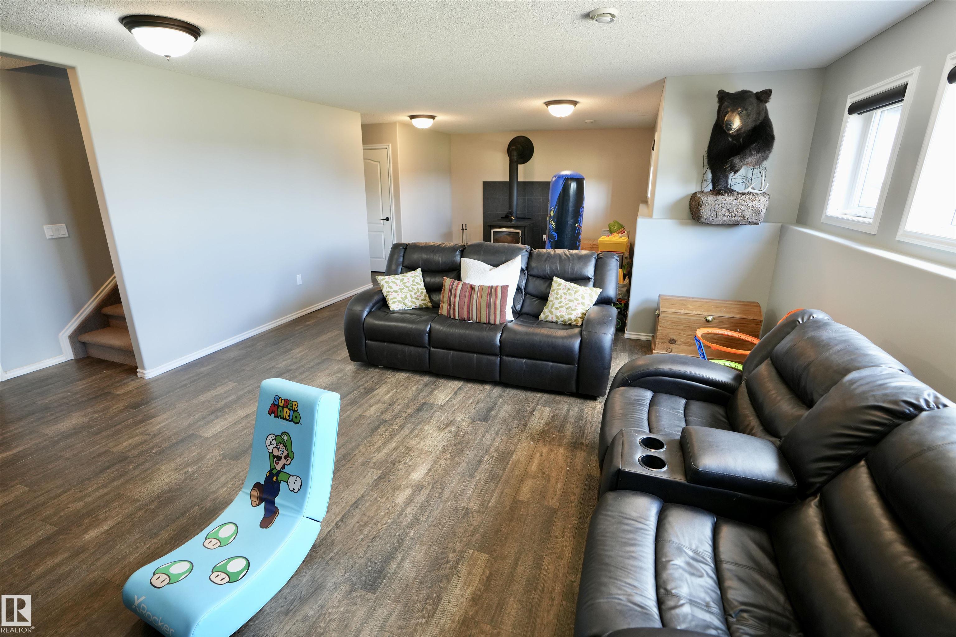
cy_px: 318
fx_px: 425
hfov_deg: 96.7
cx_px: 478
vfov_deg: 73.7
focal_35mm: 16
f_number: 3.5
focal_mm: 16
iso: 640
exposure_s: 1/50
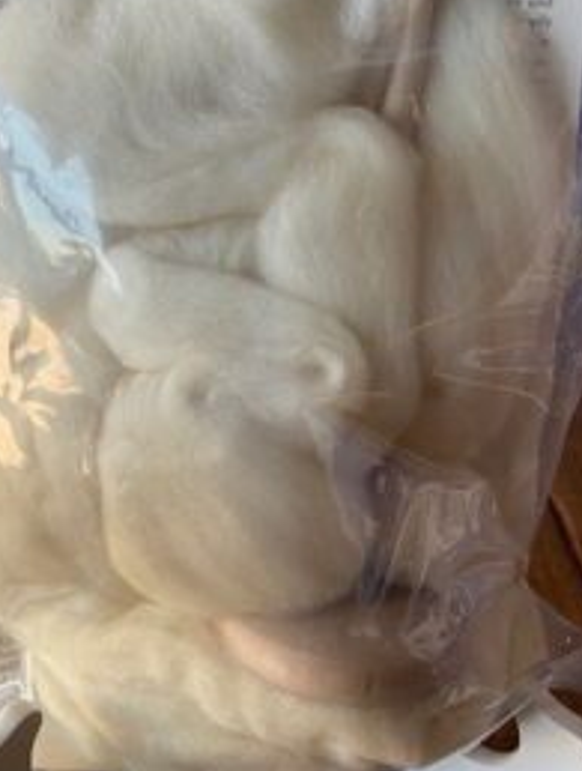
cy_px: 226
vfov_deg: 45.6
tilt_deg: -12.5
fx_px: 892
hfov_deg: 36.1
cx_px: 284
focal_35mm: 40
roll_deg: +0.2
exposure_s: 1/60
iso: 80
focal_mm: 4.25
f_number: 1.8
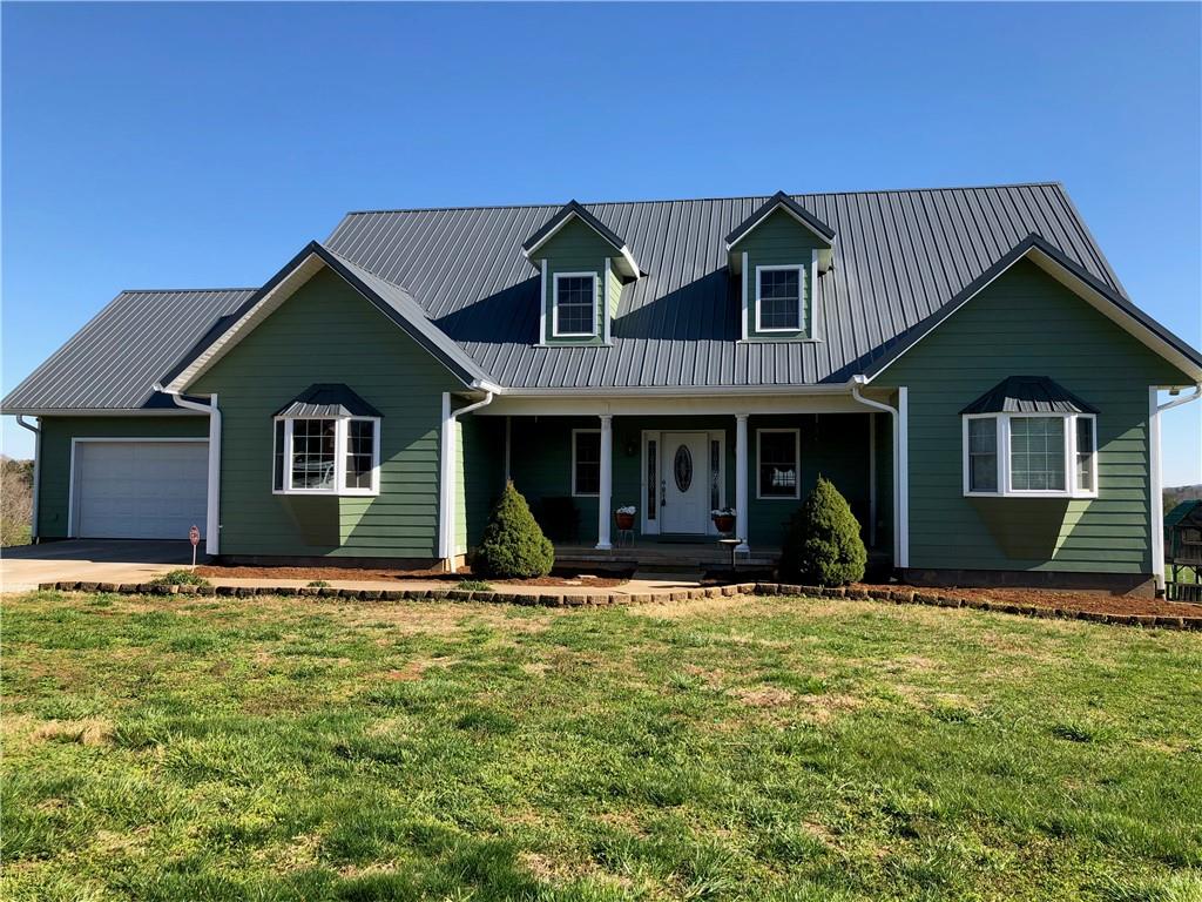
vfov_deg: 49.7
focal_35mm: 28
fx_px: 972
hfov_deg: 63.4
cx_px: 601
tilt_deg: +1.0
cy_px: 451
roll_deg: +0.2
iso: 20
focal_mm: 3.99
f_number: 1.8
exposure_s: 1/1000
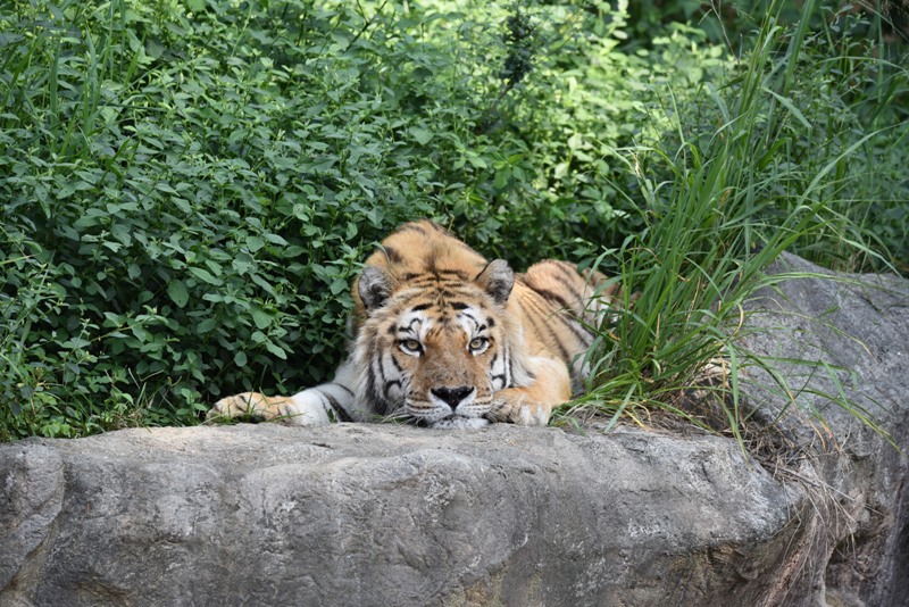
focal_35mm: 210
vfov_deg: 6.5
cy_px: 304
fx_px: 5304
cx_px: 454
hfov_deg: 9.8
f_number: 5.6
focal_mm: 210
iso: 400
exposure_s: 1/400
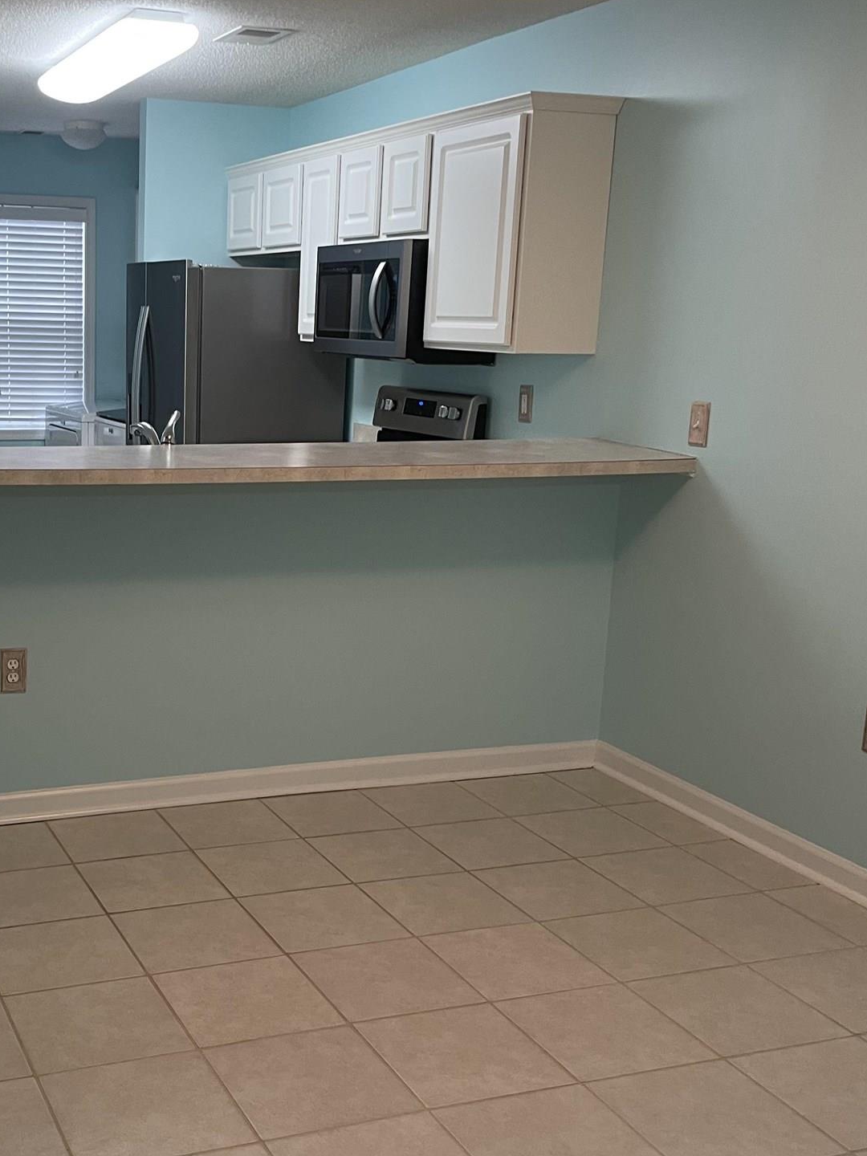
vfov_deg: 46.8
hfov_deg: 34.9
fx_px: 1336
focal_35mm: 40
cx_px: 185
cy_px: 598
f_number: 1.6
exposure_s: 1/60
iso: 160
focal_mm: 5.1
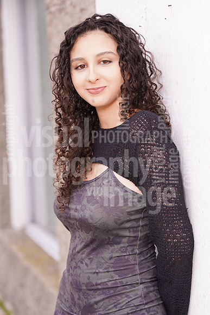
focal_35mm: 106
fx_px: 927
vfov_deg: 19.3
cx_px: 105
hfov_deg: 12.9
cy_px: 158
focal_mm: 106
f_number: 4.5
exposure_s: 1/160
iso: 100
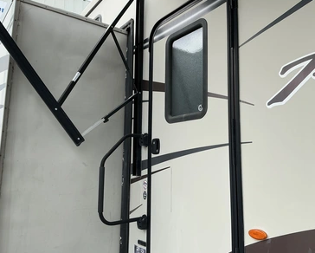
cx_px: 163
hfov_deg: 58.7
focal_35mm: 30
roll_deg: +0.0
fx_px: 280
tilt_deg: +7.9
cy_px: 124
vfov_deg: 48.6
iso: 25
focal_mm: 3
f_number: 1.8
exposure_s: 1/642
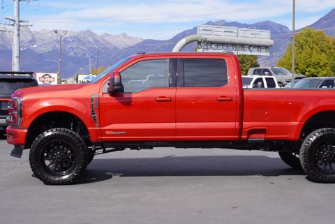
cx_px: 200
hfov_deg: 29.6
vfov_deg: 20.0
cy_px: 132
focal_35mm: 68
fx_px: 633
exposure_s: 1/125
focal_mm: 34
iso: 100
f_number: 10
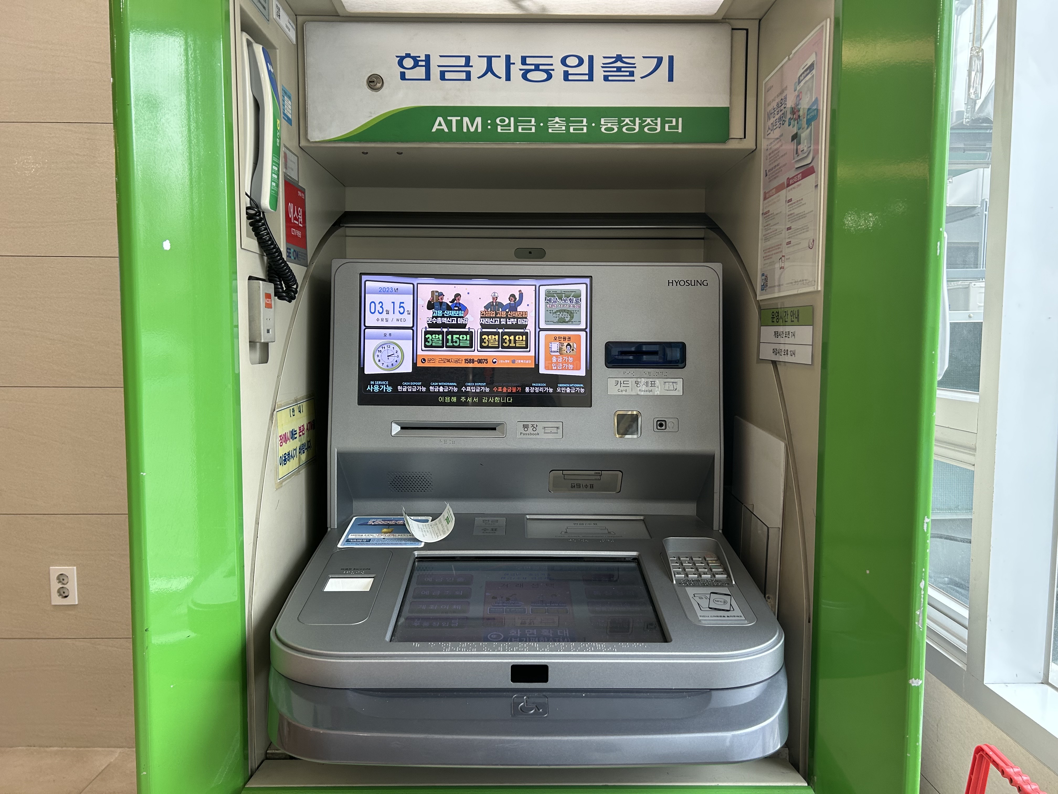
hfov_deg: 67.3
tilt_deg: -4.1
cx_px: 529
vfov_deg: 53.1
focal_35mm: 26
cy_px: 397
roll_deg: +0.1
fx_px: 795
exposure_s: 1/120
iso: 100
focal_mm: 5.7
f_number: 1.5
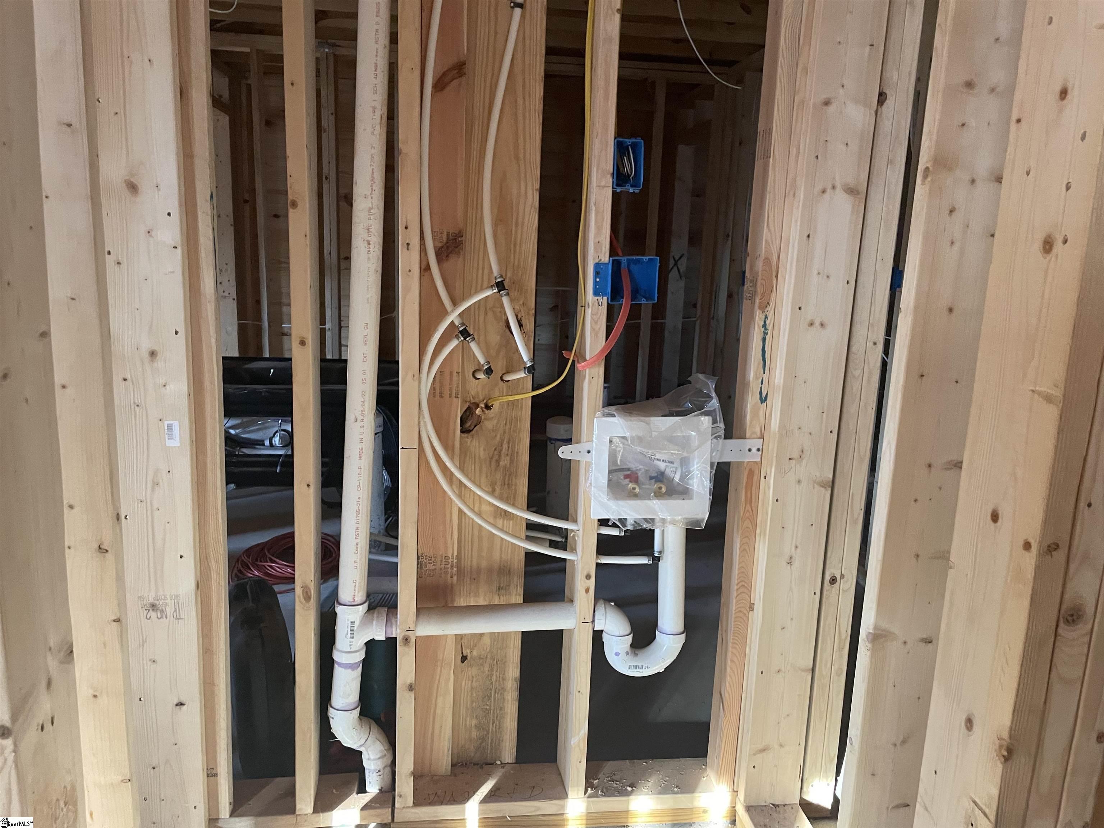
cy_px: 414
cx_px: 552
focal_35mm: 26
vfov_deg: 53.1
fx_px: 829
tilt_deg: -9.0
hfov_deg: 67.3
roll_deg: -2.7
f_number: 1.6
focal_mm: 4.2
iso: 400
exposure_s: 1/60
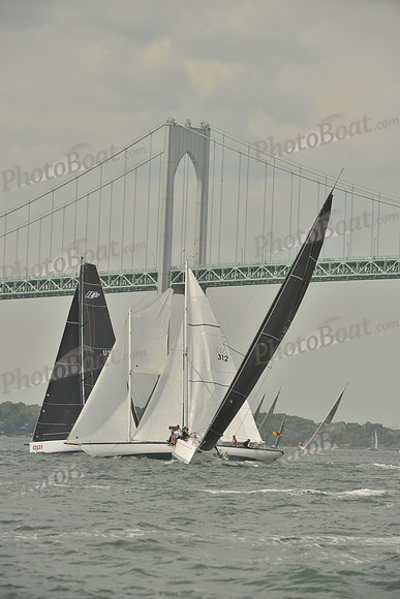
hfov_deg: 6.5
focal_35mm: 210
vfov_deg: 9.8
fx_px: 3498
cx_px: 200
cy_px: 300
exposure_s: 1/1250
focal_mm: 210
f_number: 9
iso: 280
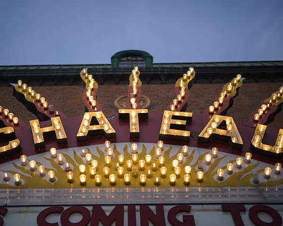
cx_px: 125
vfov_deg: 34.9
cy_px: 114
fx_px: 360
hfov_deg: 42.8
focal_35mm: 43
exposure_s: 1/250
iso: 64
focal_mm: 35
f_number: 1.8
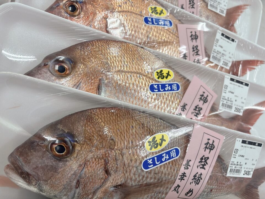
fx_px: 199
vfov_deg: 53.1
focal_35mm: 26
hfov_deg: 67.3
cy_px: 100
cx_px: 132
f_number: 1.6
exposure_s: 1/120
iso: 80
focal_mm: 5.96
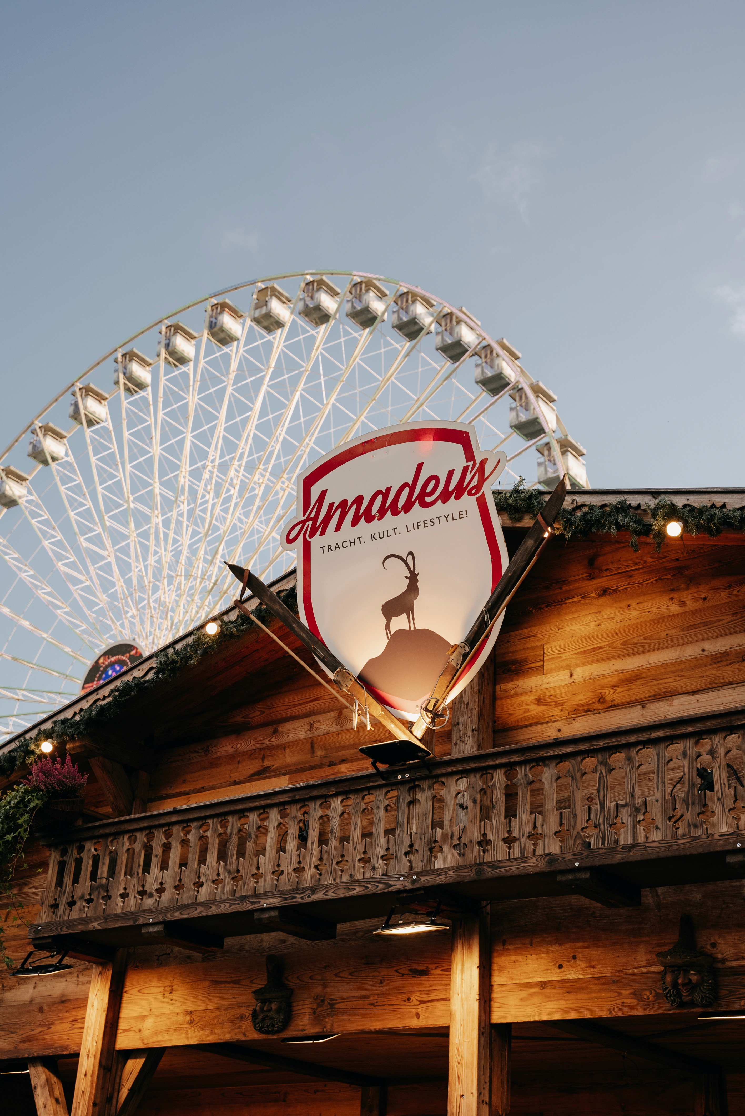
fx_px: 1426
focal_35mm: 46
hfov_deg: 29.3
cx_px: 372
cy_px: 558
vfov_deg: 42.7
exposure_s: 1/640
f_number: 4.5
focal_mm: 46
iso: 640
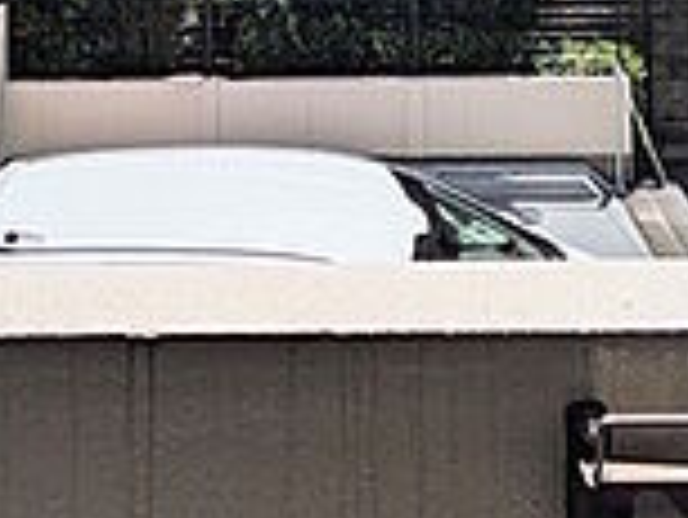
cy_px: -401
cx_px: 297
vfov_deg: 19.9
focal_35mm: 55
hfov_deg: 34.9
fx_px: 1094
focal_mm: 1.83
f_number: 2.2
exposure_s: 1/3012
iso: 49
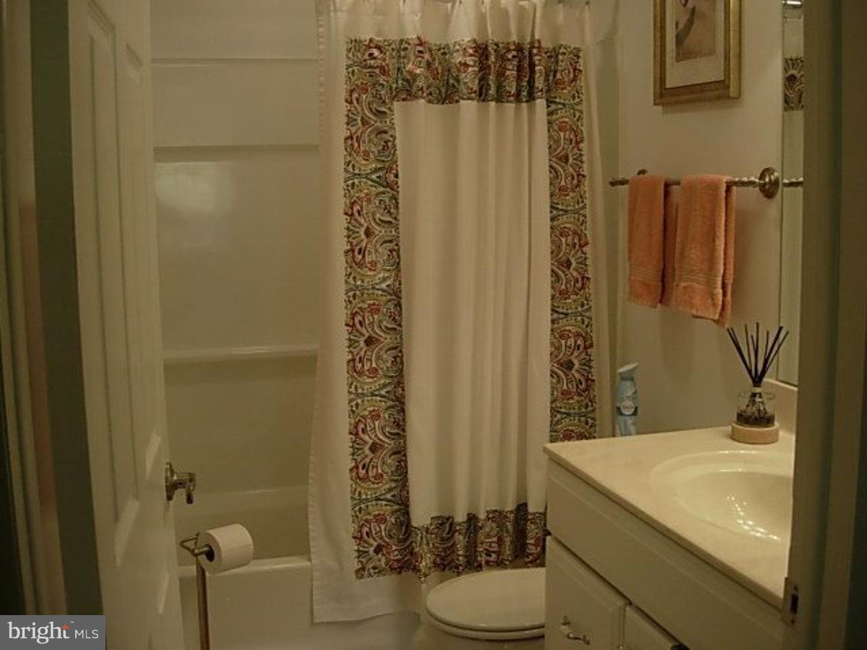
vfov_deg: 37.7
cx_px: 434
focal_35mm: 38
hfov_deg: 49.0
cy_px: 325
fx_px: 952
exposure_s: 1/65.8
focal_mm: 7.8
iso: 79
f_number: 2.8
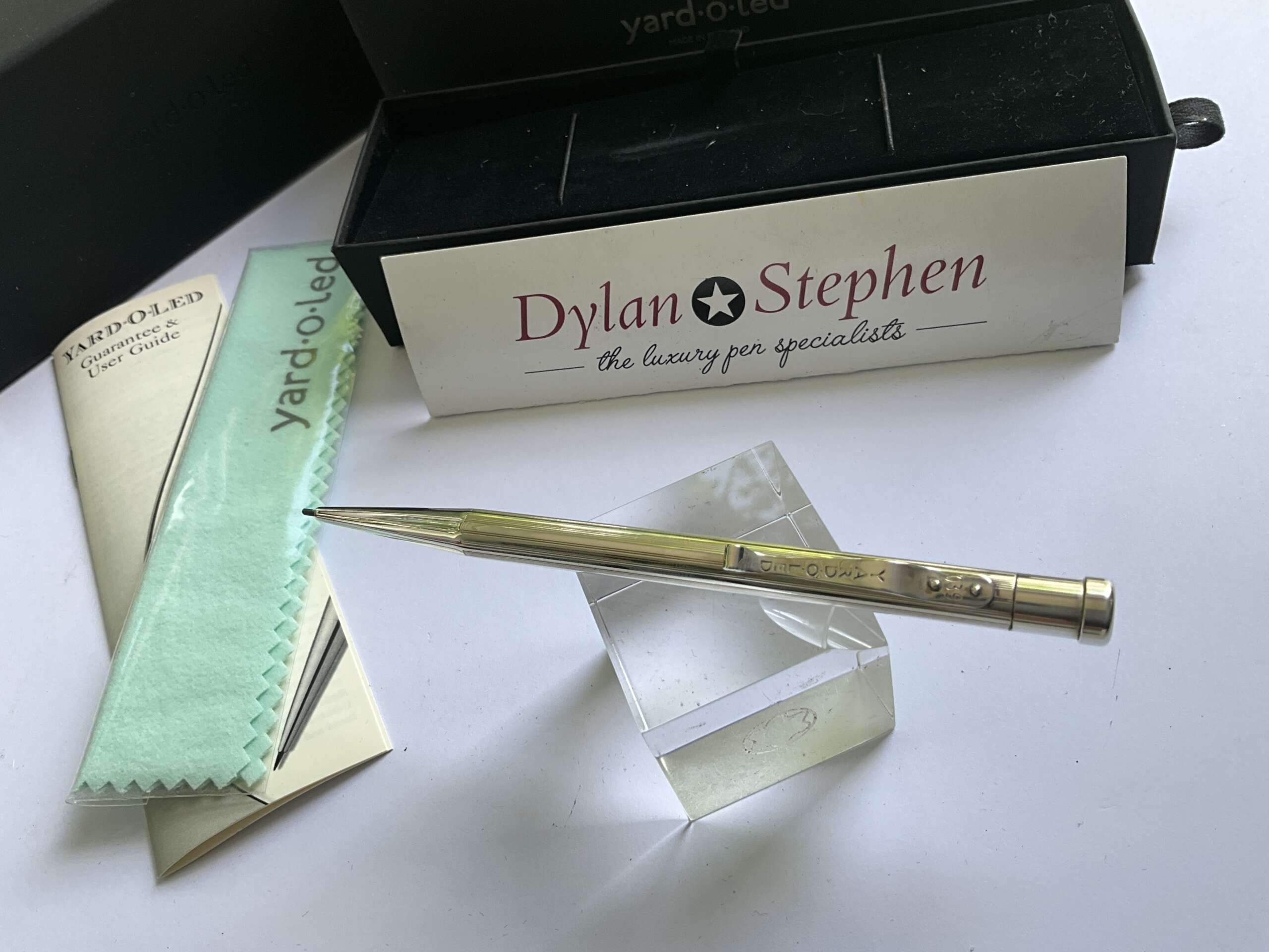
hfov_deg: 61.7
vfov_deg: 48.2
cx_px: 634
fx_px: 1063
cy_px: 476
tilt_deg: -53.1
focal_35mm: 29
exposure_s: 1/122
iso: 20
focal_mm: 3
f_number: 1.8
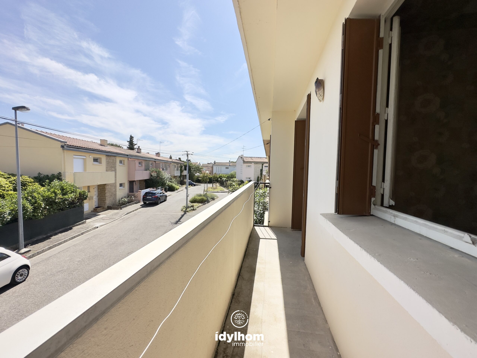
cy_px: 179
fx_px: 193
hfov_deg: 102.1
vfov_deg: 85.7
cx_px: 238
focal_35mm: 14
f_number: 2.2
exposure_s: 1/3509
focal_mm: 2.22
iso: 50
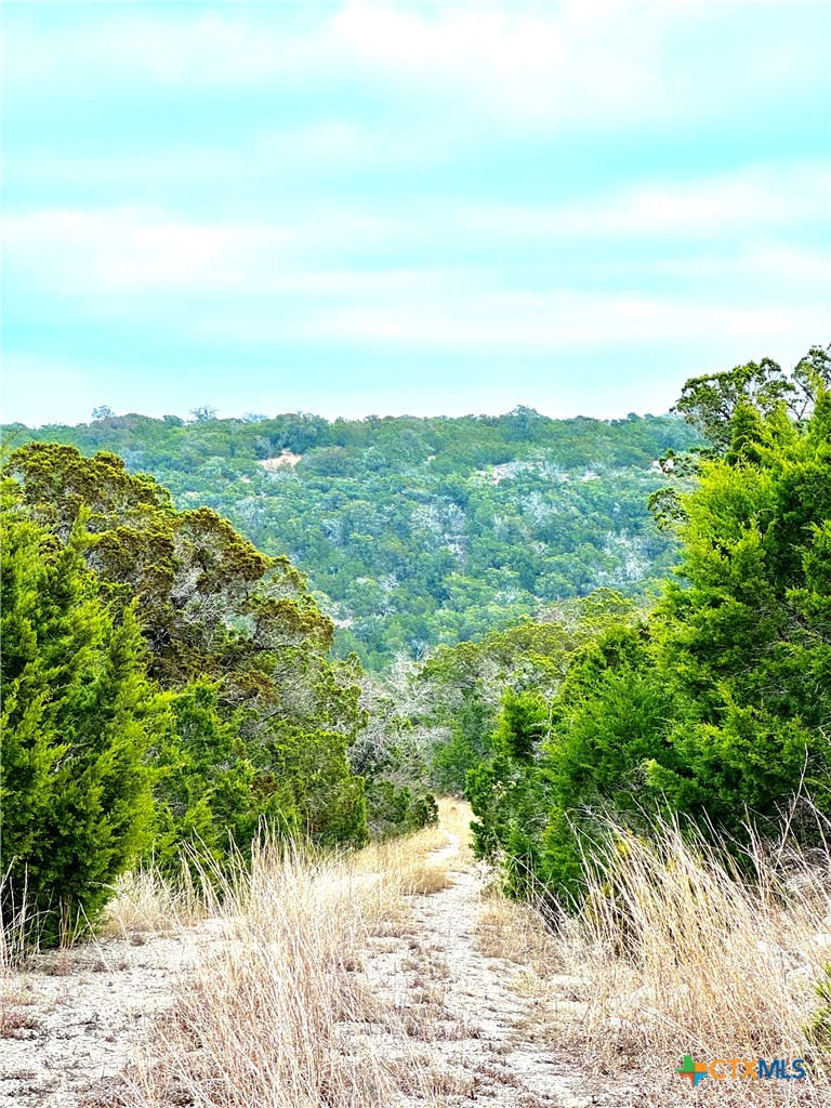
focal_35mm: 77
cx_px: 416
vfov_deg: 25.3
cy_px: 554
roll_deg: +0.5
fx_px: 2465
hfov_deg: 19.1
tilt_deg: -2.2
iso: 25
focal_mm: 9
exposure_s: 1/270
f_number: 2.8
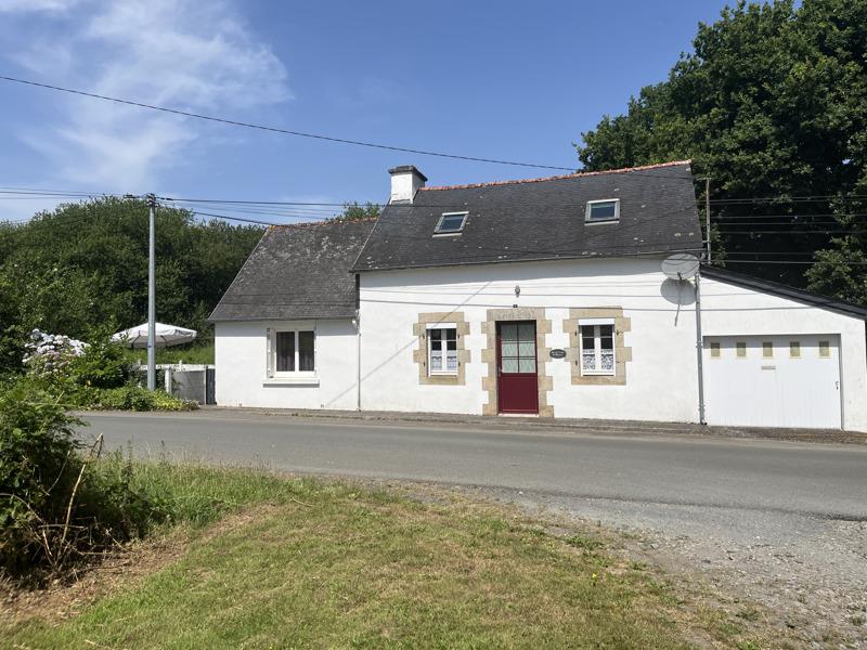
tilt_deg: +2.6
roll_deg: +2.1
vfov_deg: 53.1
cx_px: 434
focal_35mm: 26
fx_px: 651
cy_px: 325
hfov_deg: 67.3
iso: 50
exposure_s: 1/6173
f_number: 1.6
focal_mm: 5.1
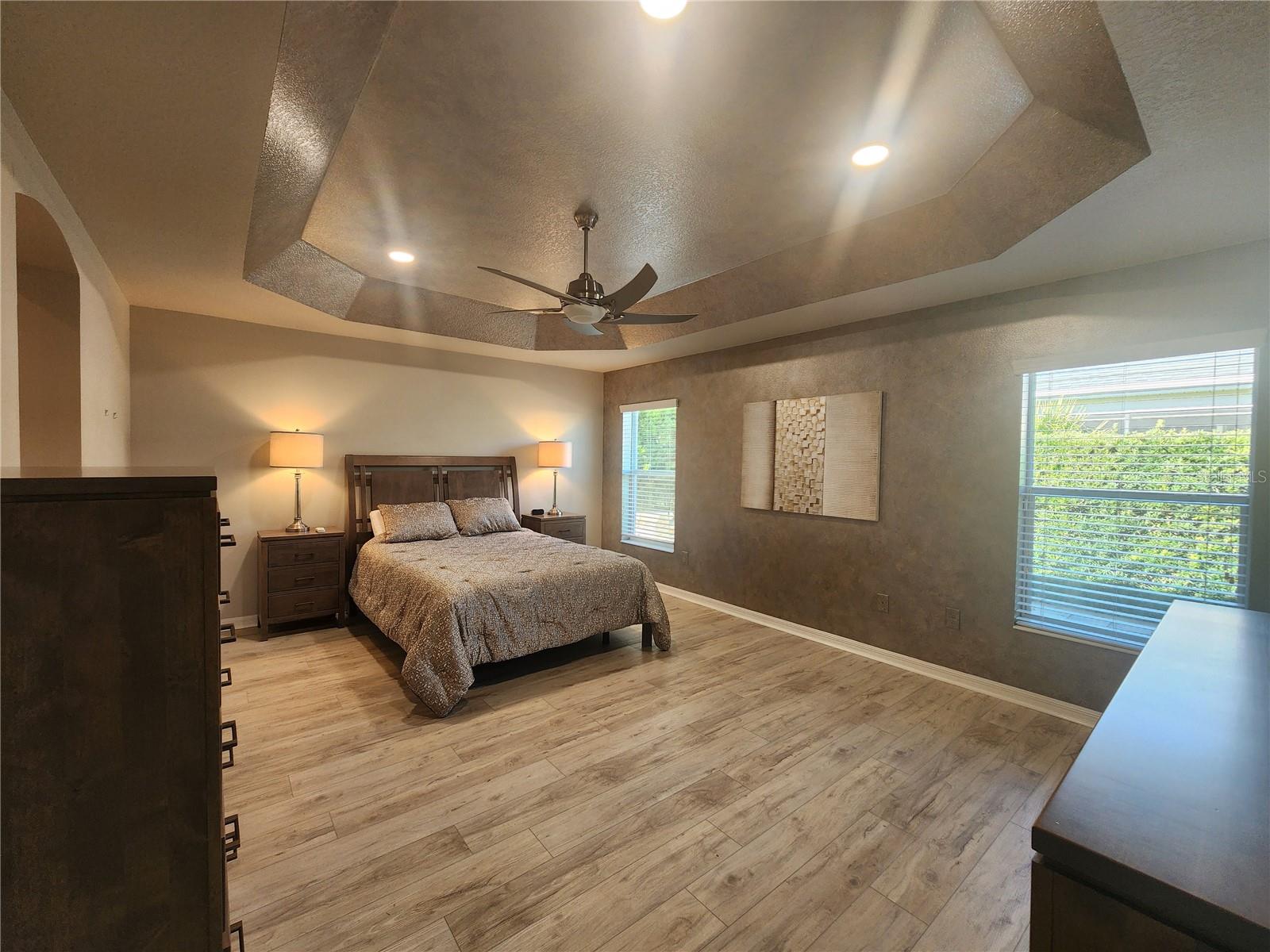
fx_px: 477
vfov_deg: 89.9
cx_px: 635
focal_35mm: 13
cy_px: 476
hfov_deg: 106.2
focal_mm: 2.2
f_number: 2.2
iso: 125
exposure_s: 1/60
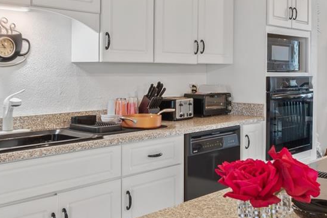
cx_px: 205
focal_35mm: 44
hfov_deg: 44.1
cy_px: 56
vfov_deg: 30.0
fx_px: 400
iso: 250
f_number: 9
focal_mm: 10
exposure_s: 1/2
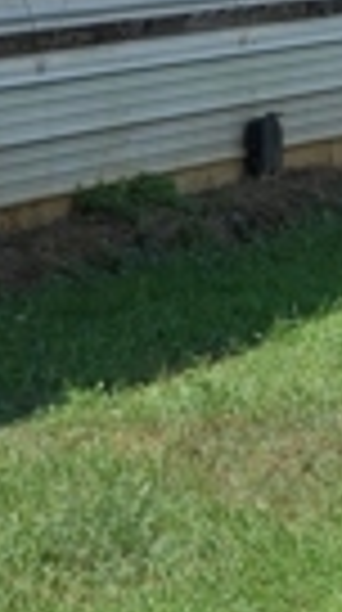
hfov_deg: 4.2
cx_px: 940
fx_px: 4504
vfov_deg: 7.7
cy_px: -18
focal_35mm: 278
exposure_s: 1/250
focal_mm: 60
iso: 400
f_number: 13
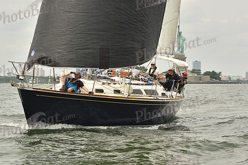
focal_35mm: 108
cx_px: 106
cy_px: 86
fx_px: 744
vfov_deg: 12.7
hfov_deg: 18.9
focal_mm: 80
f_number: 9
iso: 250
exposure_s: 1/640
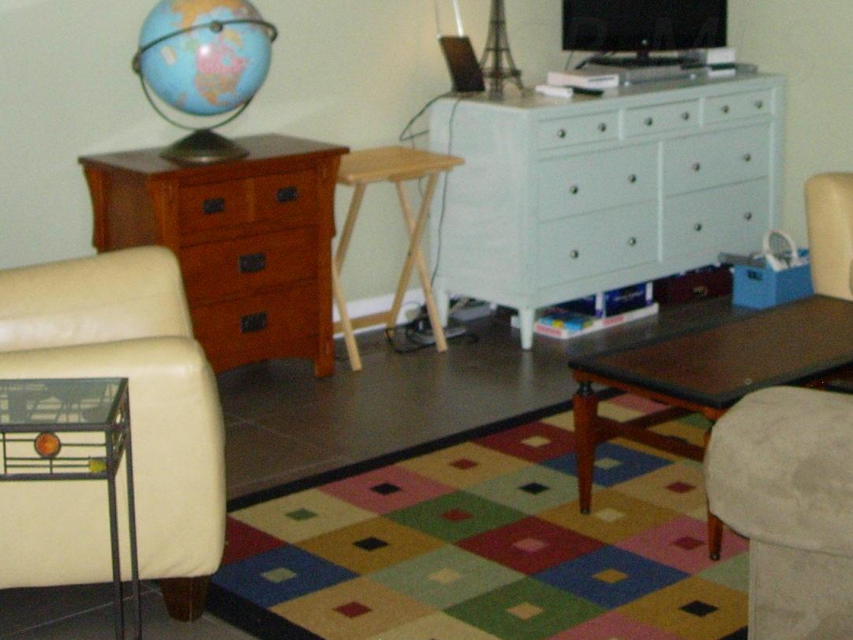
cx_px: 656
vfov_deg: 20.0
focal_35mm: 72
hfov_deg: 26.6
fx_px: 1774
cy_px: 51
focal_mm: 7.8
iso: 200
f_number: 2.8
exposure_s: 1/161
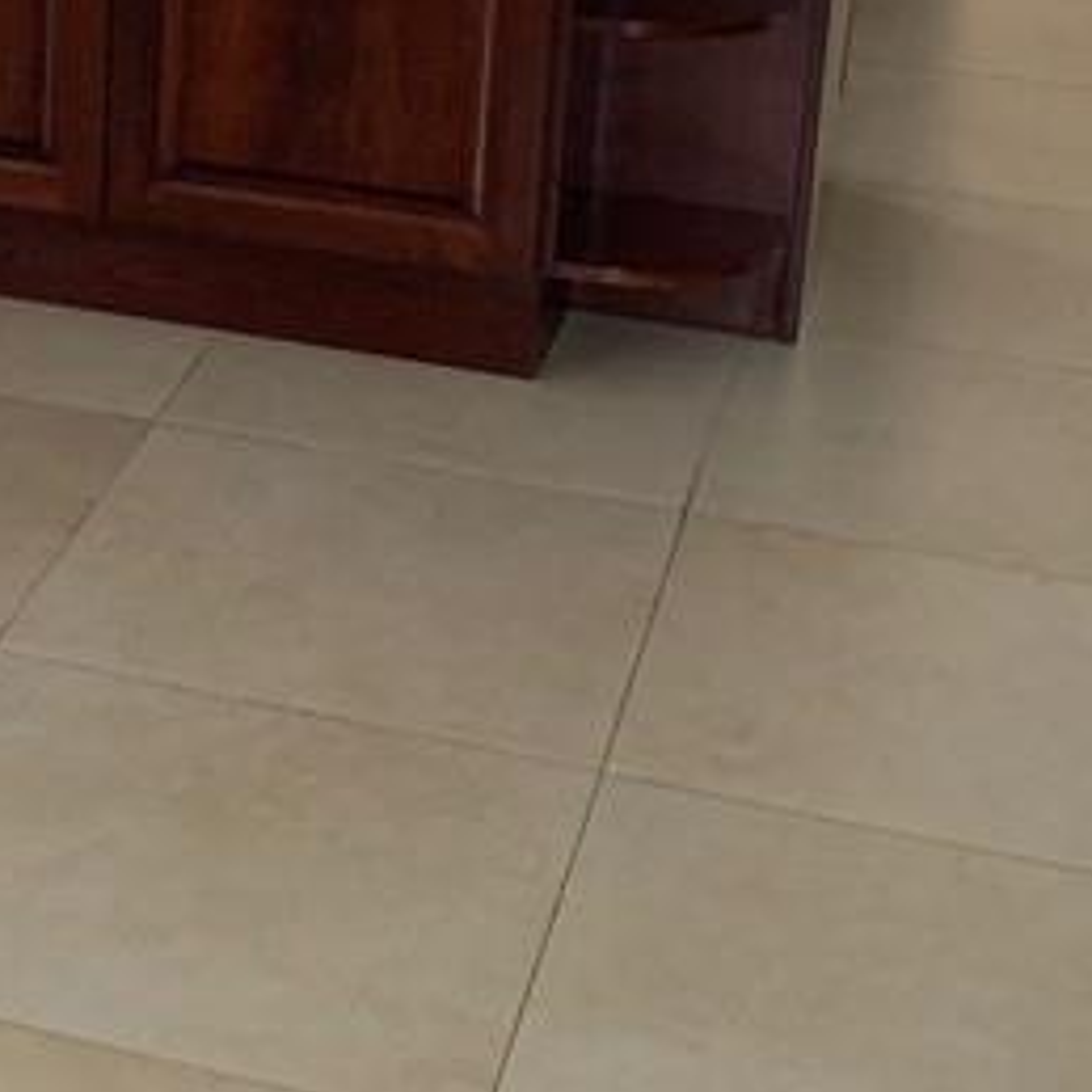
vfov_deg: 18.7
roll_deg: -0.2
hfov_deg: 18.1
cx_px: -223
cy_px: 46
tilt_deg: -16.6
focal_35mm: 91
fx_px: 3248
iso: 400
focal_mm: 4.25
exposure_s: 1/55
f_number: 1.8
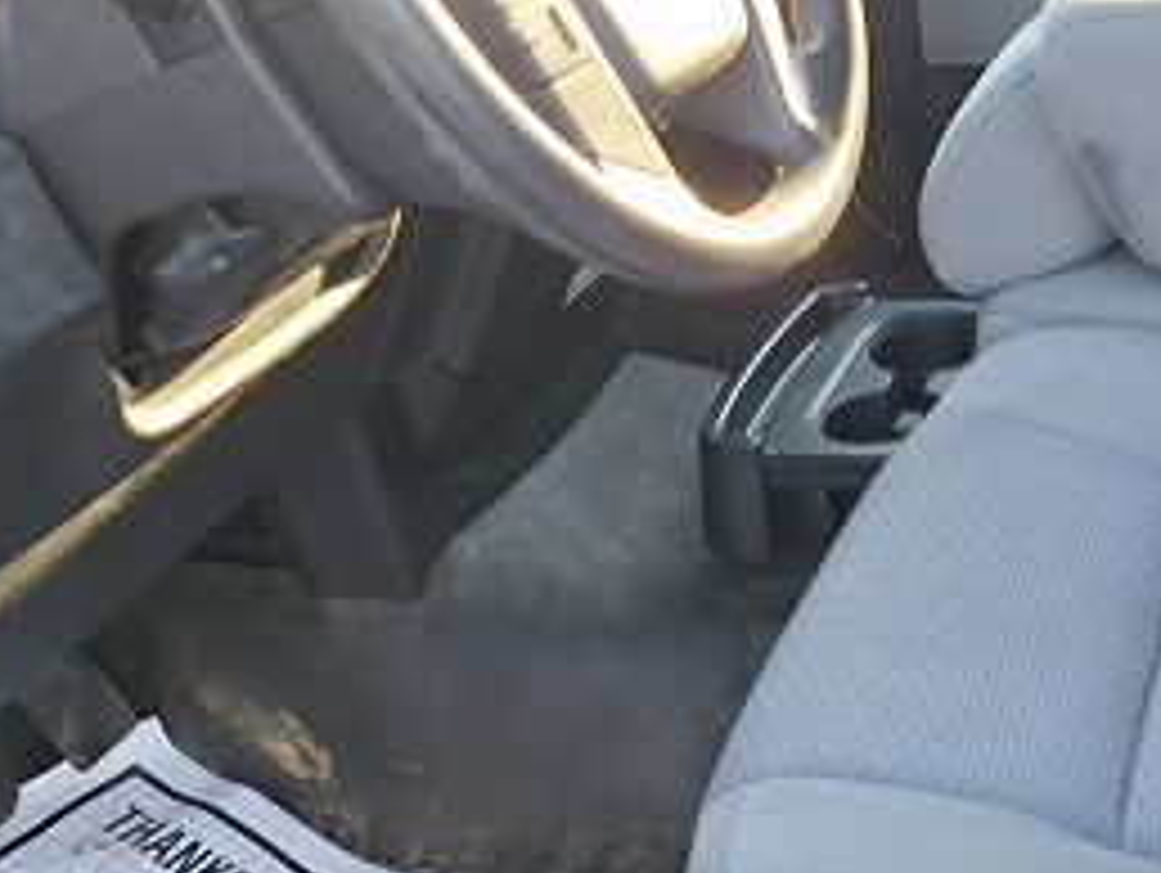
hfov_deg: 31.1
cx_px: 1179
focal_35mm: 57
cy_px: 382
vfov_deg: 25.7
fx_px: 1914
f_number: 1.8
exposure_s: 1/134
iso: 40
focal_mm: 5.54
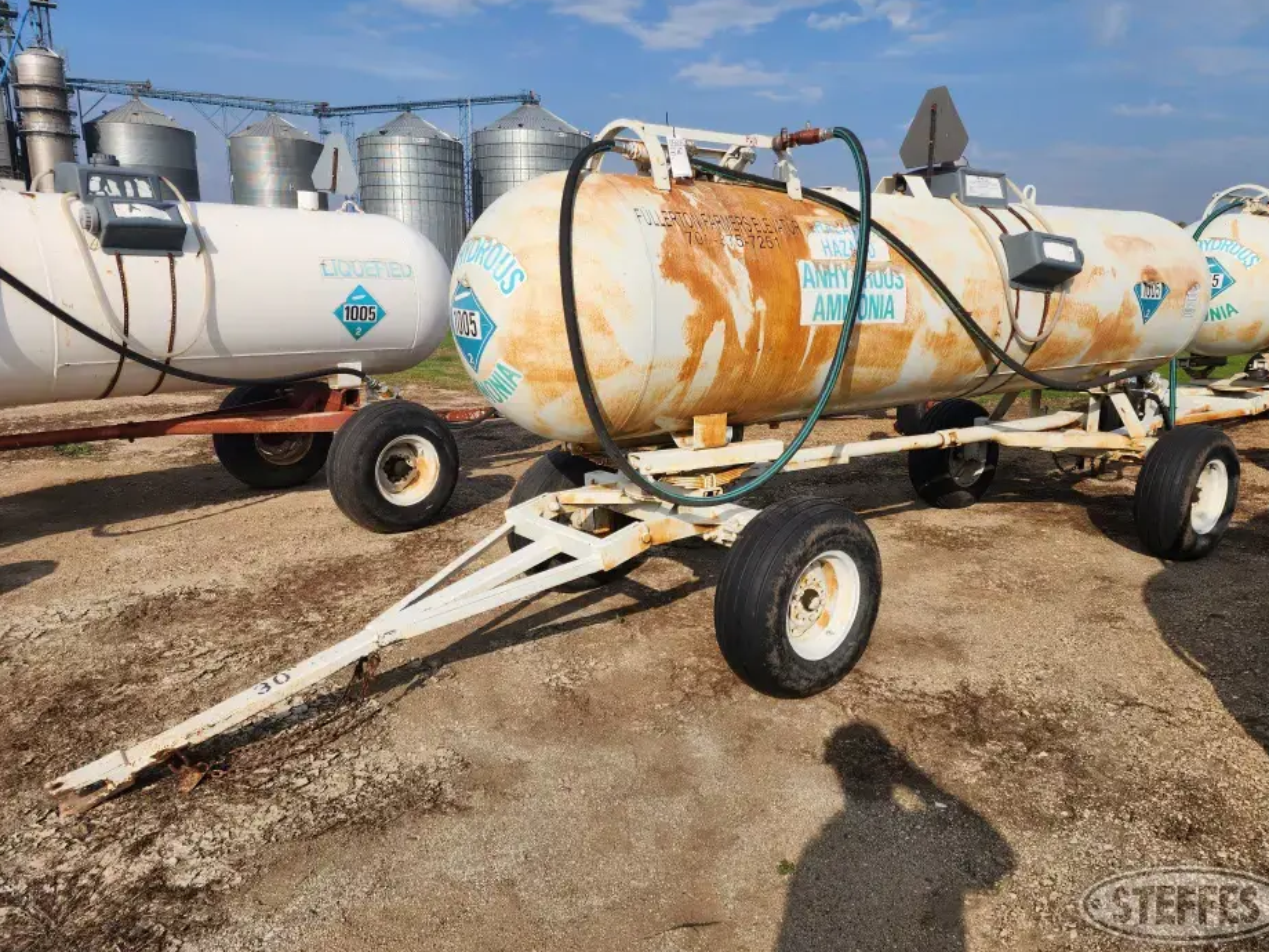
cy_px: 464
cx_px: 661
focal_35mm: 24
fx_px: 880
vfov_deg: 56.8
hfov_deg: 71.6
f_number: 1.8
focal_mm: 6.4
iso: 12
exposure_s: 1/1654
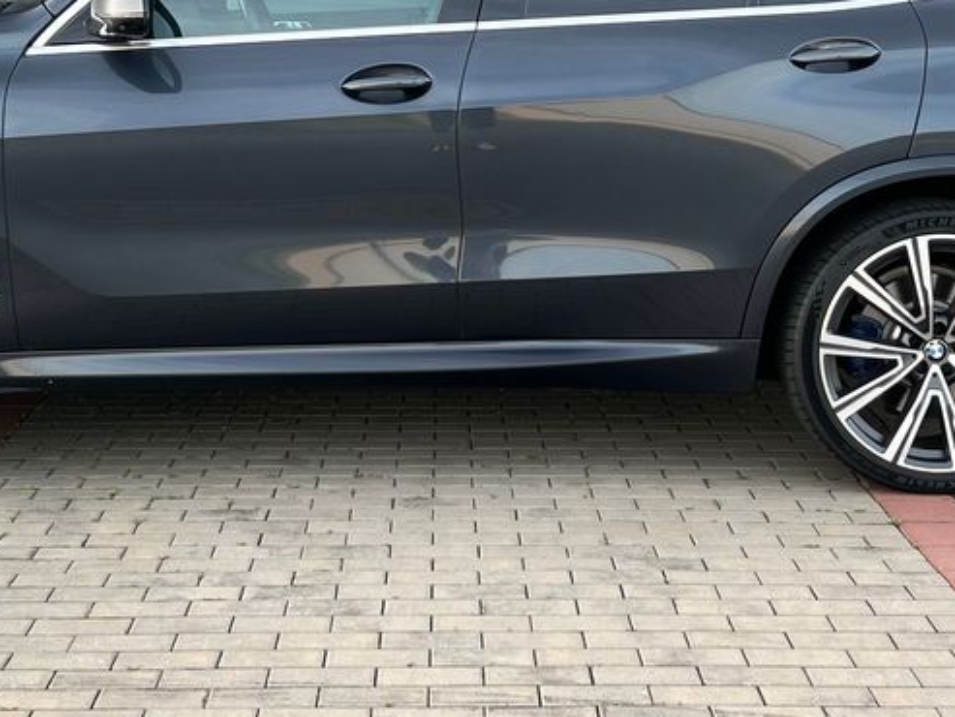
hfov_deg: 35.4
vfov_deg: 26.4
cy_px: 122
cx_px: 391
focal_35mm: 54
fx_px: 1490
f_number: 1.5
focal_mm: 5.7
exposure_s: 1/121
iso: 40
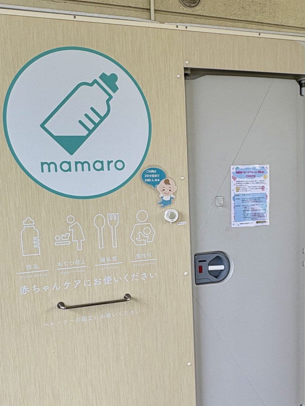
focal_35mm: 29
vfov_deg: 60.4
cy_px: 265
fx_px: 341
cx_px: 138
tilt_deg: -5.2
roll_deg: +1.8
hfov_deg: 48.2
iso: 40
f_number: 2.2
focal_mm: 2.22
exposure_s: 1/274
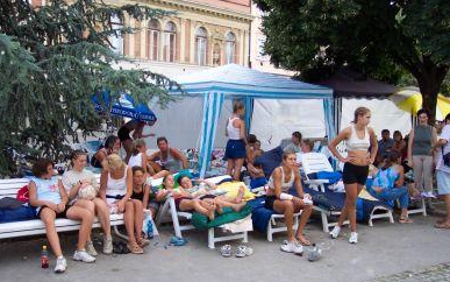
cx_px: 227
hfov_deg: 49.3
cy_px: 154
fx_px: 491
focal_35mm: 40
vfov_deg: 32.0
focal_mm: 8
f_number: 2.8
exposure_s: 1/350
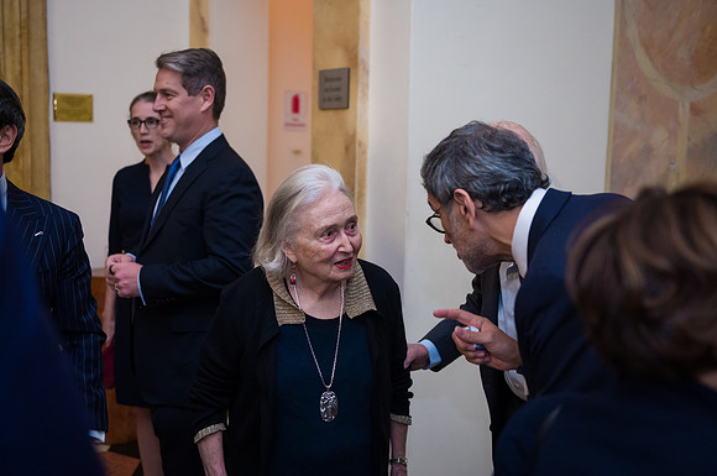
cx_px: 359
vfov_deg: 31.2
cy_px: 238
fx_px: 853
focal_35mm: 43
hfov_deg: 45.6
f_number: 3.2
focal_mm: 42
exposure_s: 1/200
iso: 1600
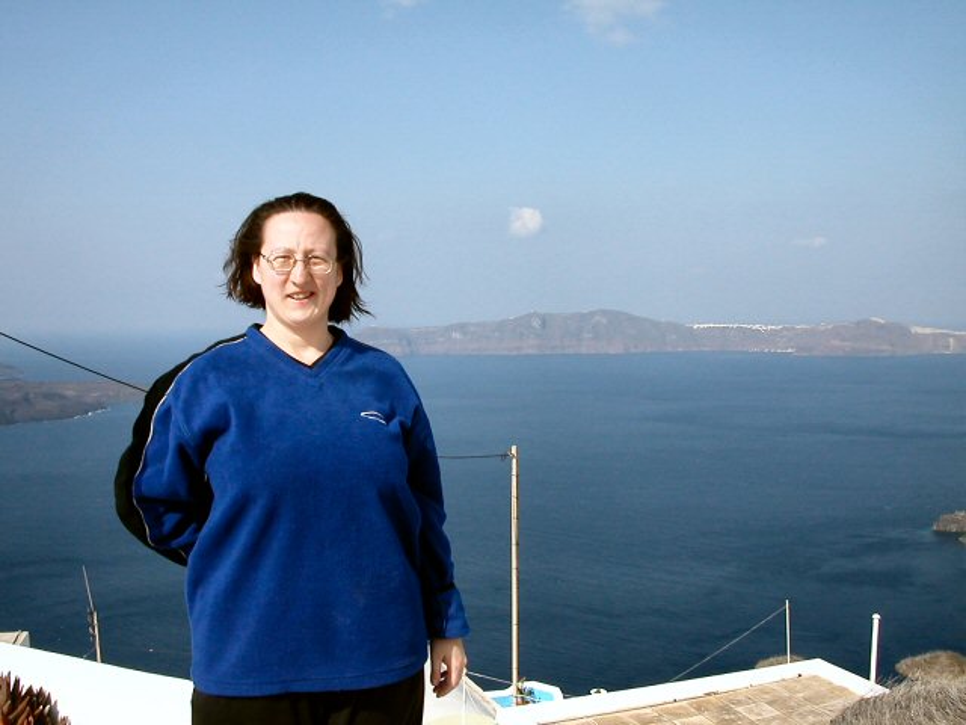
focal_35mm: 37
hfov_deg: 50.1
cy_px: 362
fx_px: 1033
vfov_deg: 38.7
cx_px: 483
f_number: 4.5
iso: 100
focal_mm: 5.6
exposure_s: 1/590
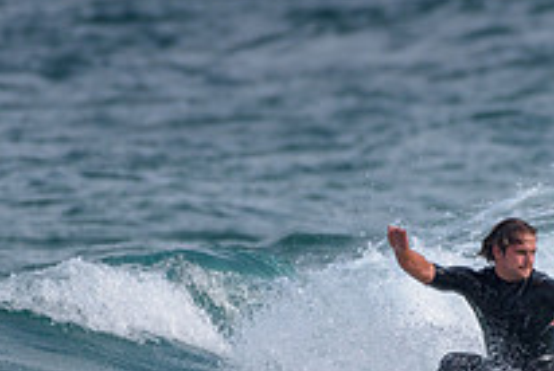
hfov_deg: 1.2
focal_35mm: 1724
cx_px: 494
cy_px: 387
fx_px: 26568
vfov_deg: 0.8
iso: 220
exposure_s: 1/2000
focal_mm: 500
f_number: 5.6
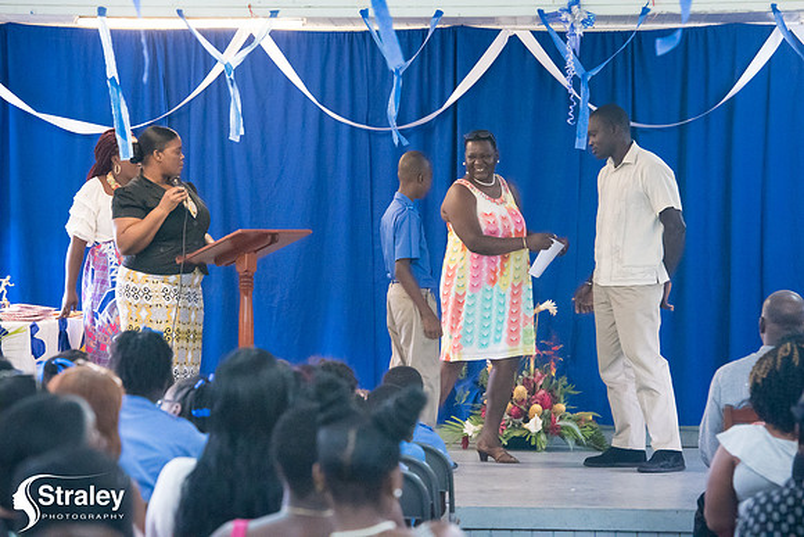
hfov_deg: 14.2
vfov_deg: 9.5
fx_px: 3239
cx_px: 402
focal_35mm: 145
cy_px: 268
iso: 22800
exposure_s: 1/200
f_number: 6.3
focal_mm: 145
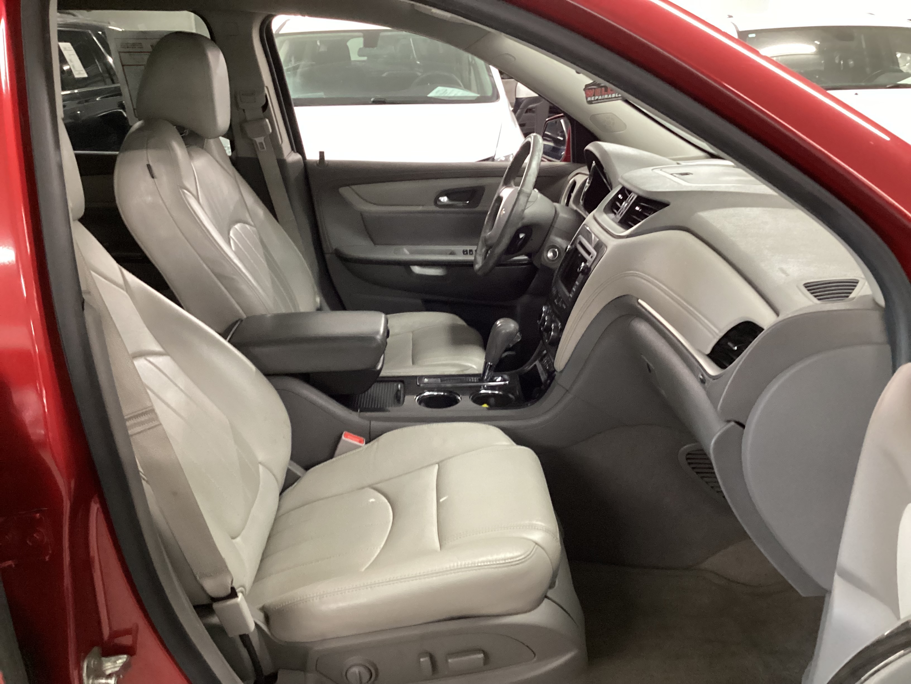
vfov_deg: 45.4
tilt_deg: -21.1
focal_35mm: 31
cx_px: 456
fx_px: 816
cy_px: 342
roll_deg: +1.2
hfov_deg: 58.4
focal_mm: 3.3
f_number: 2.4
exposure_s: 1/25
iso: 320
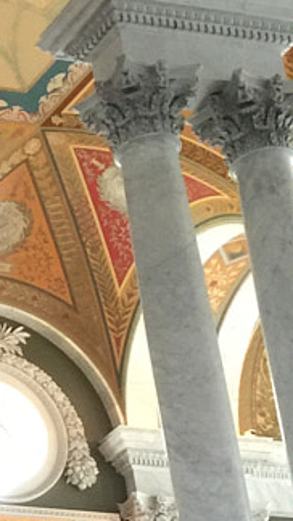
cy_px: 691
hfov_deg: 6.9
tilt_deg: +20.7
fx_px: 2157
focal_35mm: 156
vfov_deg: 13.3
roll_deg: +2.3
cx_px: -610
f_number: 2.2
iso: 64
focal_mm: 4.15
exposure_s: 1/15
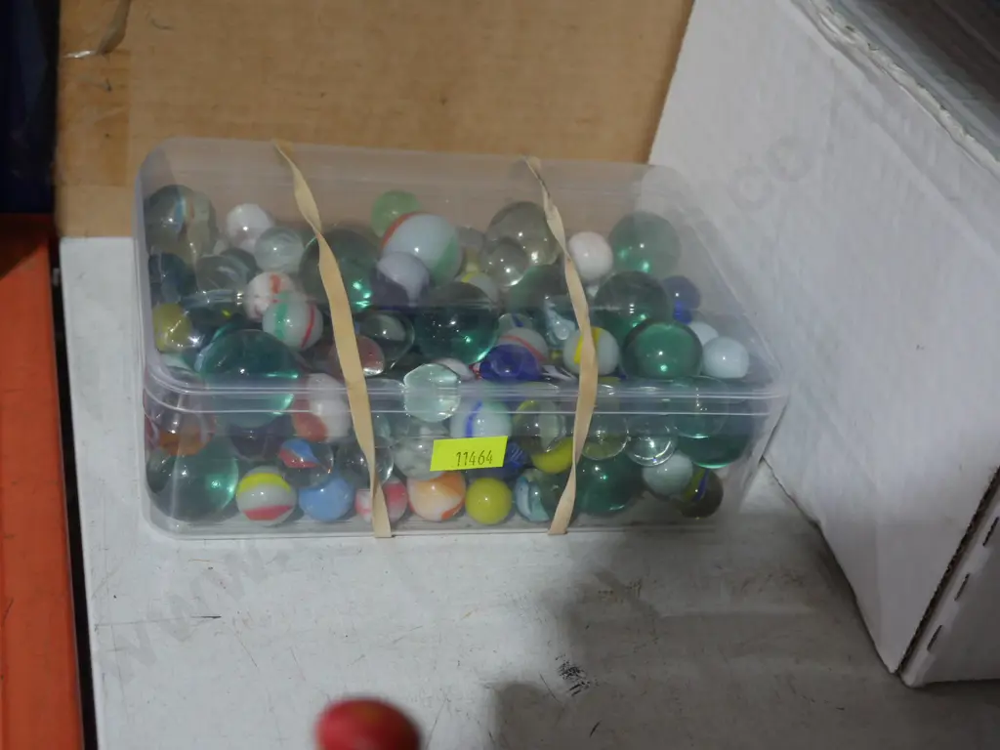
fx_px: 1444
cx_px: 500
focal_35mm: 50
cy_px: 375
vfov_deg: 29.1
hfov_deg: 38.2
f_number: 5.3
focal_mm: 25
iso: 1600
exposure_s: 1/60
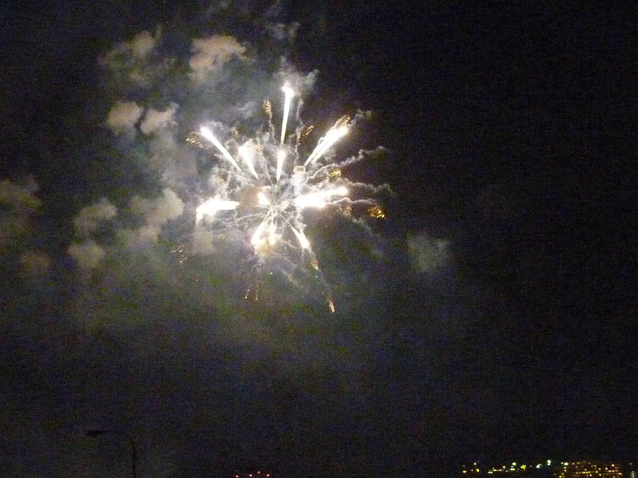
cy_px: 239
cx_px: 319
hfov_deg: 24.4
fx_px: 1474
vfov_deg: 18.4
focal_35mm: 80
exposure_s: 1/8
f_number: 3.7
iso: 1250
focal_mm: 7.3
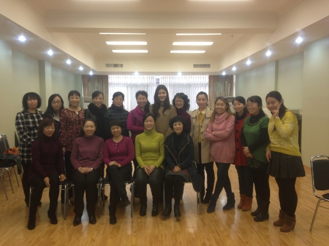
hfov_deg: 55.4
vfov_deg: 42.9
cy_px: 123
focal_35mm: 33
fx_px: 314
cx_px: 164
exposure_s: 1/20
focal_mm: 4.13
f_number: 2.4
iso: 64
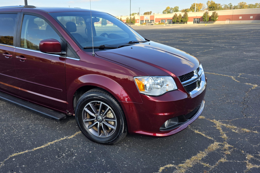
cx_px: 106
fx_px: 209
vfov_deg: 44.9
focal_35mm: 29
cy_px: 83
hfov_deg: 63.2
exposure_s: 1/2463
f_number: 1.7
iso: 80
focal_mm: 6.3
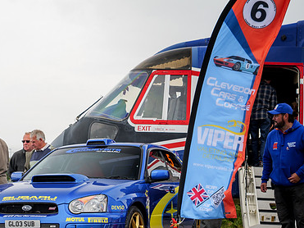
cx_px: 106
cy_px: 202
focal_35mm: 104
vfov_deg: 14.1
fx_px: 913
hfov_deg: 18.9
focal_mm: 29
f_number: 3.7
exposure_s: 1/320
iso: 160
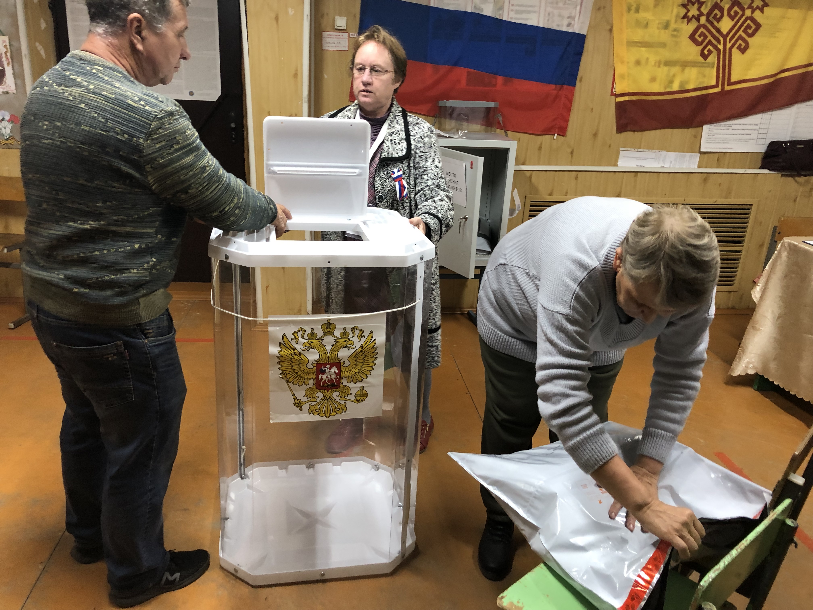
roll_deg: -1.3
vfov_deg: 49.7
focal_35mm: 28
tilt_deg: -17.6
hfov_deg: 63.4
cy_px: 305
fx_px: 658
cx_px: 406
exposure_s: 1/50
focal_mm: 3.99
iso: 200
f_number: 1.8
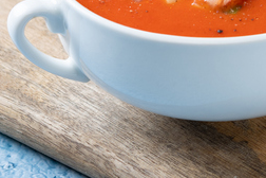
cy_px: -37
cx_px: 321
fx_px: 1914
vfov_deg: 5.3
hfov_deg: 7.9
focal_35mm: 259
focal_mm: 60
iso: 100
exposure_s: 1/200
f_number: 5.6
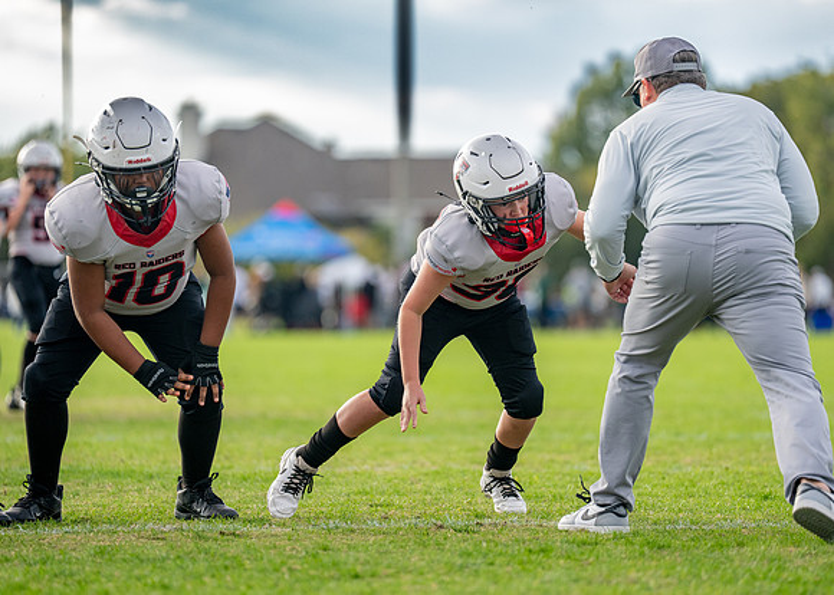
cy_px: 307
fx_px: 5234
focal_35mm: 221
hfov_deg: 9.1
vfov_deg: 6.5
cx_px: 430
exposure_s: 1/1250
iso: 500
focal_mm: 200
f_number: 2.8
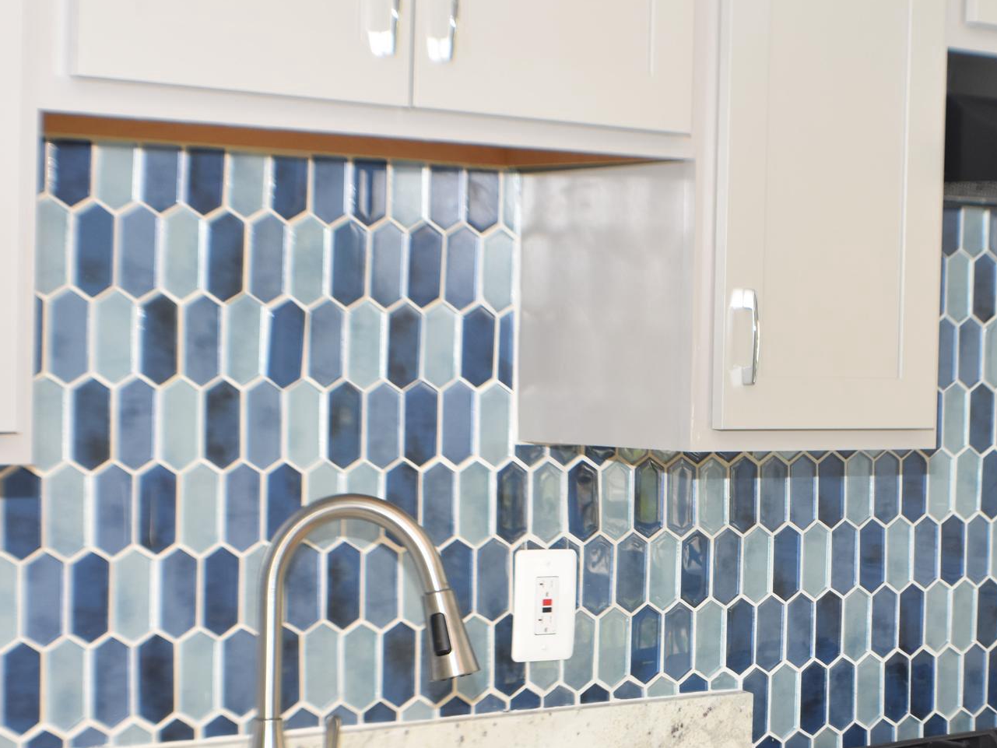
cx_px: 758
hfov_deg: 15.5
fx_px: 3651
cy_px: 502
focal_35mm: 127
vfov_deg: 11.7
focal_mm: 55
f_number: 6.3
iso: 640
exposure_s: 1/60
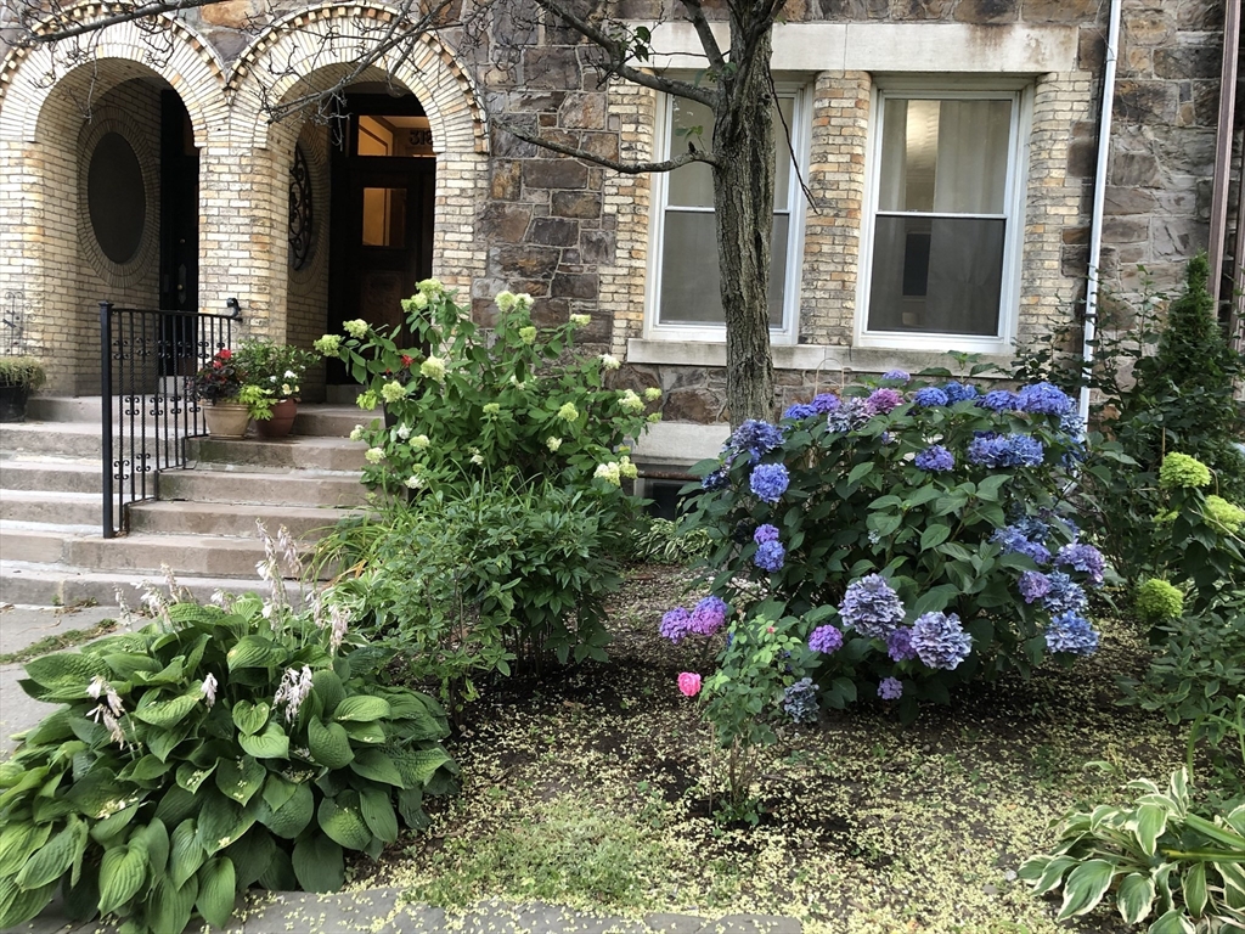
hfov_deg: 63.4
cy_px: 467
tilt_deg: -6.7
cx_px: 622
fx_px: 1007
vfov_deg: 49.7
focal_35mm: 28
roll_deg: -3.3
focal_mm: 3.99
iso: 40
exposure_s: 1/17
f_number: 1.8
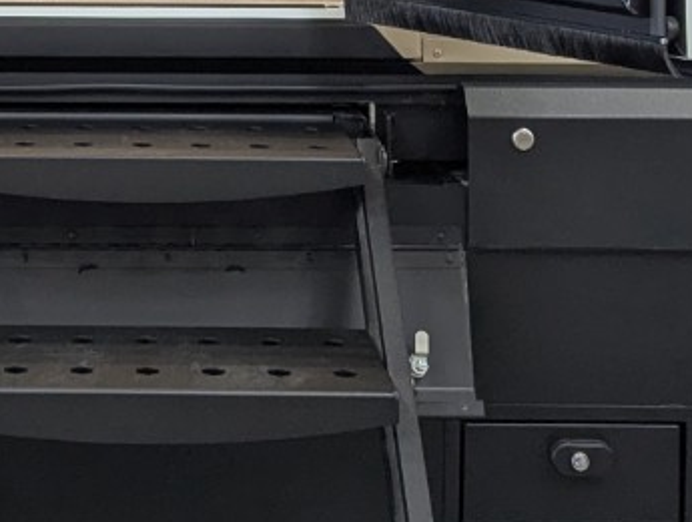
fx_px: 1942
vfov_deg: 13.4
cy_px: -474
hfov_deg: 20.0
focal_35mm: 97
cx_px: 127
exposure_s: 1/129
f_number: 1.85
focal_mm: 6.81
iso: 130
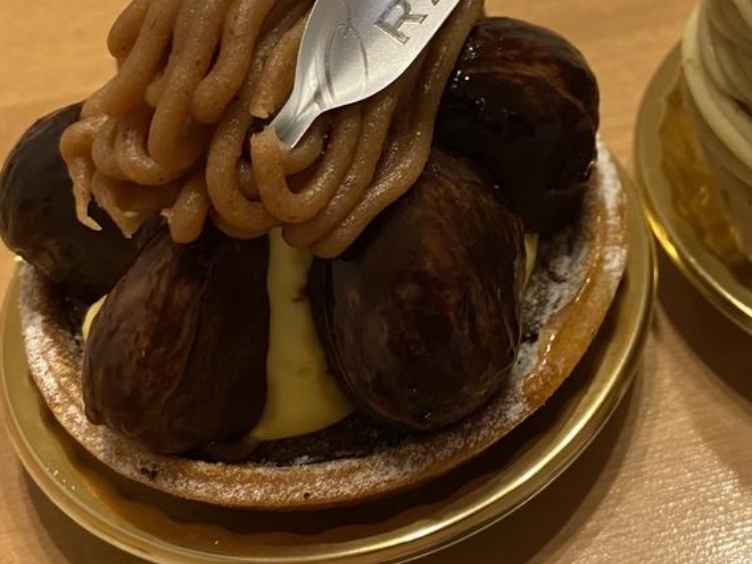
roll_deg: -1.4
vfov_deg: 25.8
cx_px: 633
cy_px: 72
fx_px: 1195
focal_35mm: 55
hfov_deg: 33.6
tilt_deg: -41.8
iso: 250
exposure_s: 1/50
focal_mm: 4.25
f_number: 1.8
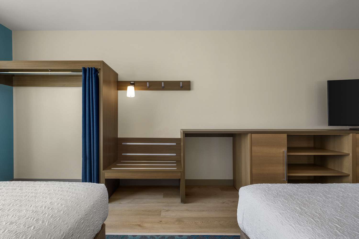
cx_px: 180
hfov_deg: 100.4
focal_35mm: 15
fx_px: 150
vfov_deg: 77.3
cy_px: 120
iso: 320
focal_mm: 10
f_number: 8
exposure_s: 1/30
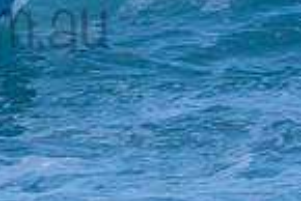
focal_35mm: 2997
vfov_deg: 0.5
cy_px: 1
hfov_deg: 0.7
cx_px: -112
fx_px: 25083
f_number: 5.6
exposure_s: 1/1000
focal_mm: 500
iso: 450
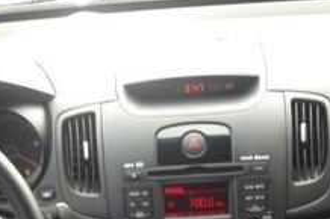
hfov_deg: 19.6
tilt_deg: -35.0
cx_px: 144
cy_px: 356
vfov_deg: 12.3
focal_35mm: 104
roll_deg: +2.5
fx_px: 953
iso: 64
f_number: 2.4
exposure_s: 1/60
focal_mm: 4.12
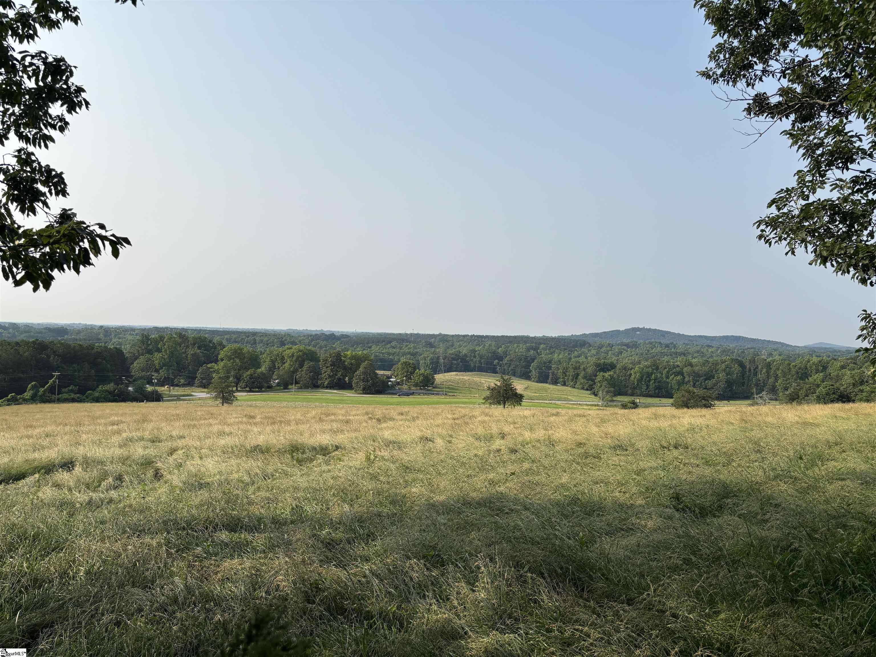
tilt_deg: -0.3
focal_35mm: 26
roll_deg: -2.3
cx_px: 438
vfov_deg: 53.1
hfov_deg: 67.3
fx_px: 658
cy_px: 328
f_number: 1.6
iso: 50
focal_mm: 5.96
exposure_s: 1/3937
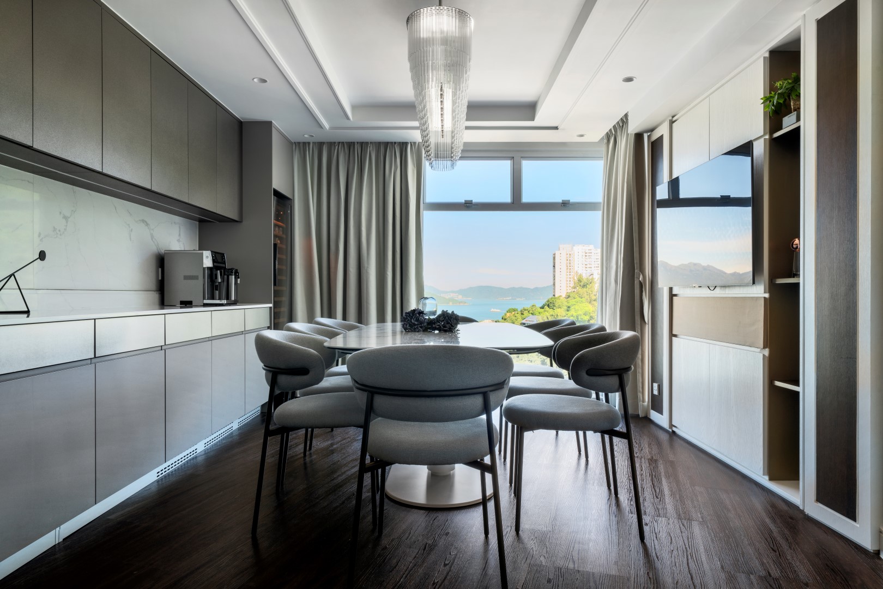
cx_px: 442
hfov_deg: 76.1
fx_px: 564
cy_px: 294
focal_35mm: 23
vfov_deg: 55.1
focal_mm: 23
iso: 100
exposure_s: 1
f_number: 13
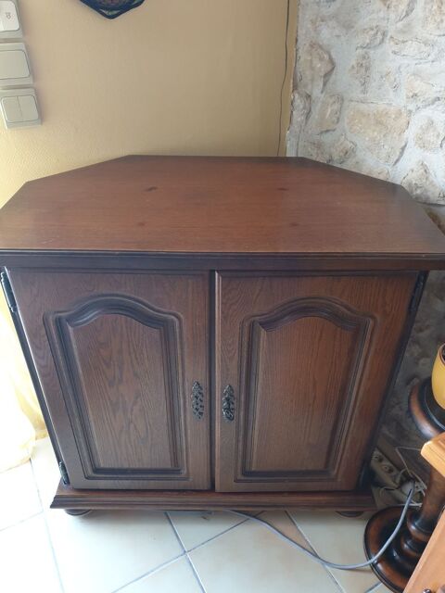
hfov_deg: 53.1
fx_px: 446
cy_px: 296
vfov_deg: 67.3
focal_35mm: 26
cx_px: 222
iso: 250
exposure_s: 1/42
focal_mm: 4.3
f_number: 1.5
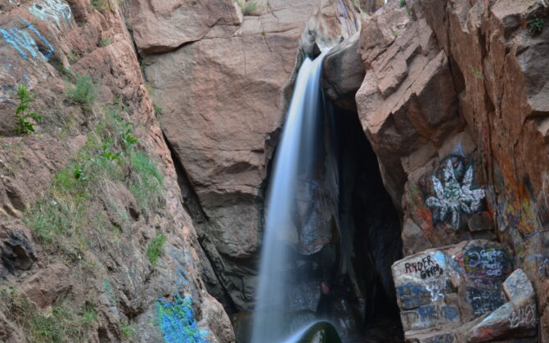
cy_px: 180
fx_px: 628
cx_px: 295
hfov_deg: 47.2
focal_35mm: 42
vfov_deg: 30.5
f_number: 25
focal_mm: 36
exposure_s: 1.6
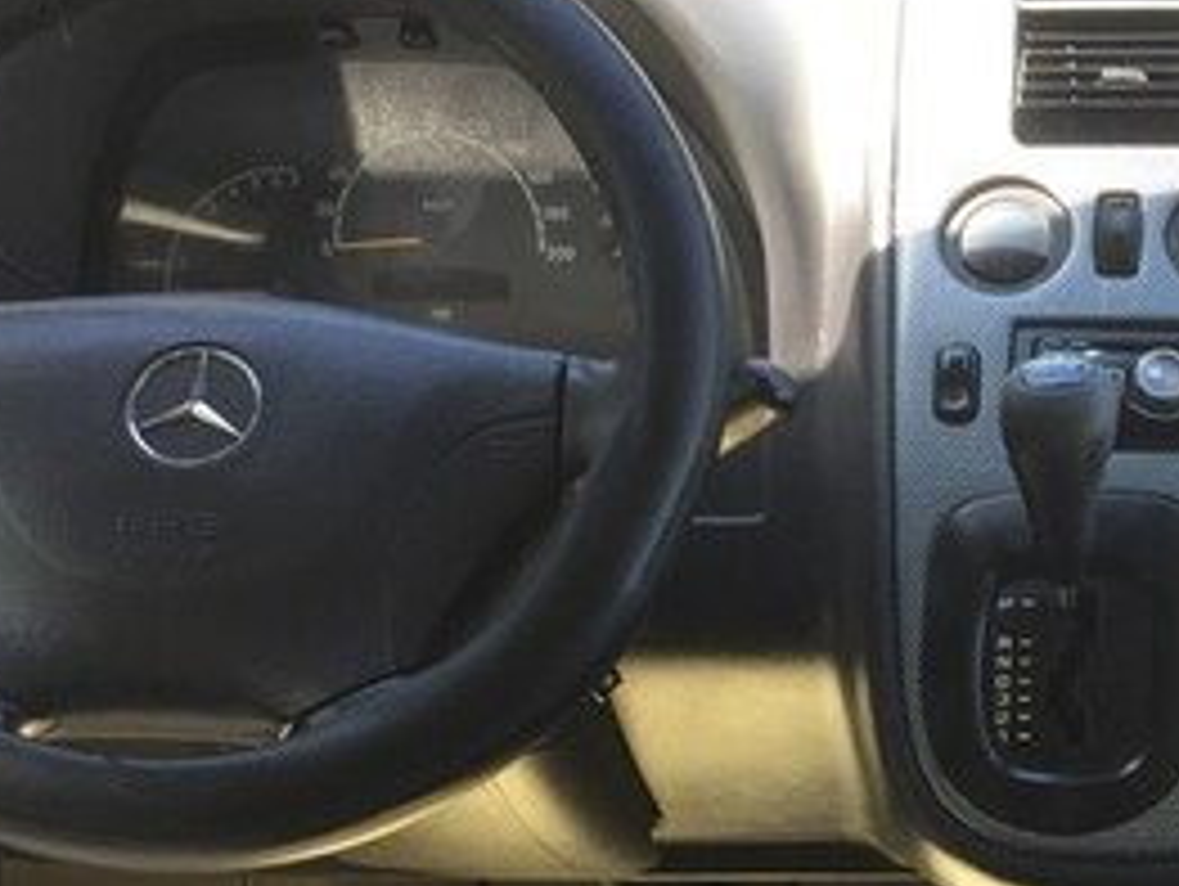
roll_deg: +0.7
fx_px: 2489
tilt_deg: -34.6
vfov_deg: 19.4
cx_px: 1125
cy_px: 974
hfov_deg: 25.6
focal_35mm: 73
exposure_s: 1/100
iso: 32
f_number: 2.2
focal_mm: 4.15
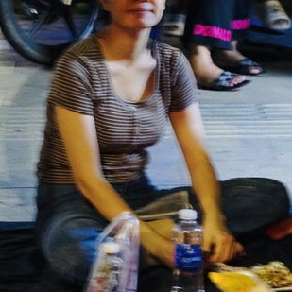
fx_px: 1632
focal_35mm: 171
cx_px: 283
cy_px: 146
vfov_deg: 10.2
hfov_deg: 10.2
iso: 6400
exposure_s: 1/8
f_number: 5.6
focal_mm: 85
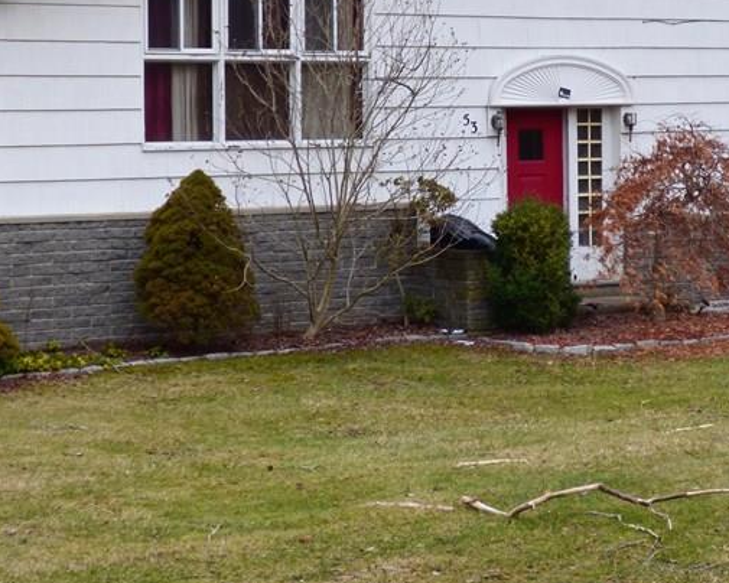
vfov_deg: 17.1
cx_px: 504
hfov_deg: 21.4
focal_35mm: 89
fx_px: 1920
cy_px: 97
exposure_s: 1/60
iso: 125
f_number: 3.7
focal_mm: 7.79
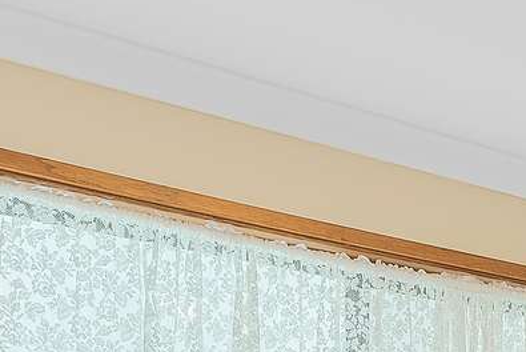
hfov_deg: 23.0
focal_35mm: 68
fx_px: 994
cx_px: 820
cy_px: 593
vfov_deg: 17.2
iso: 200
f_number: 7.1
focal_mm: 14
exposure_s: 1/100
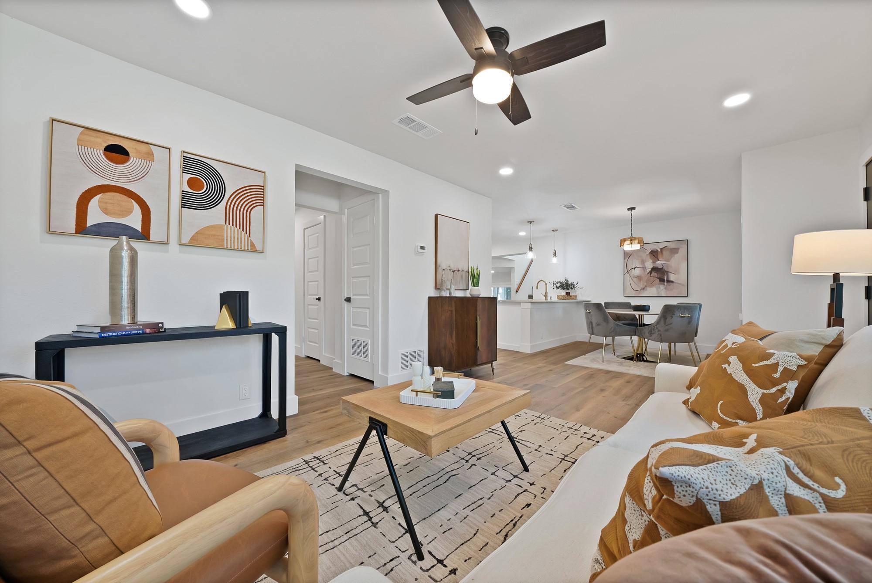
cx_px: 436
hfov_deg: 112.6
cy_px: 292
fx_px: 291
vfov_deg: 90.1
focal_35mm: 12
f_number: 9
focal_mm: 12
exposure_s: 1/2.5
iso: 640
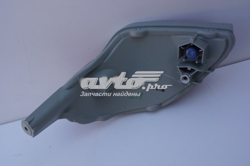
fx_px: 250
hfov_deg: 53.2
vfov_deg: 36.8
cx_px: 125
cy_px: 83
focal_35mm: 36
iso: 100
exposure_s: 1/200
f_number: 5.6
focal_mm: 24
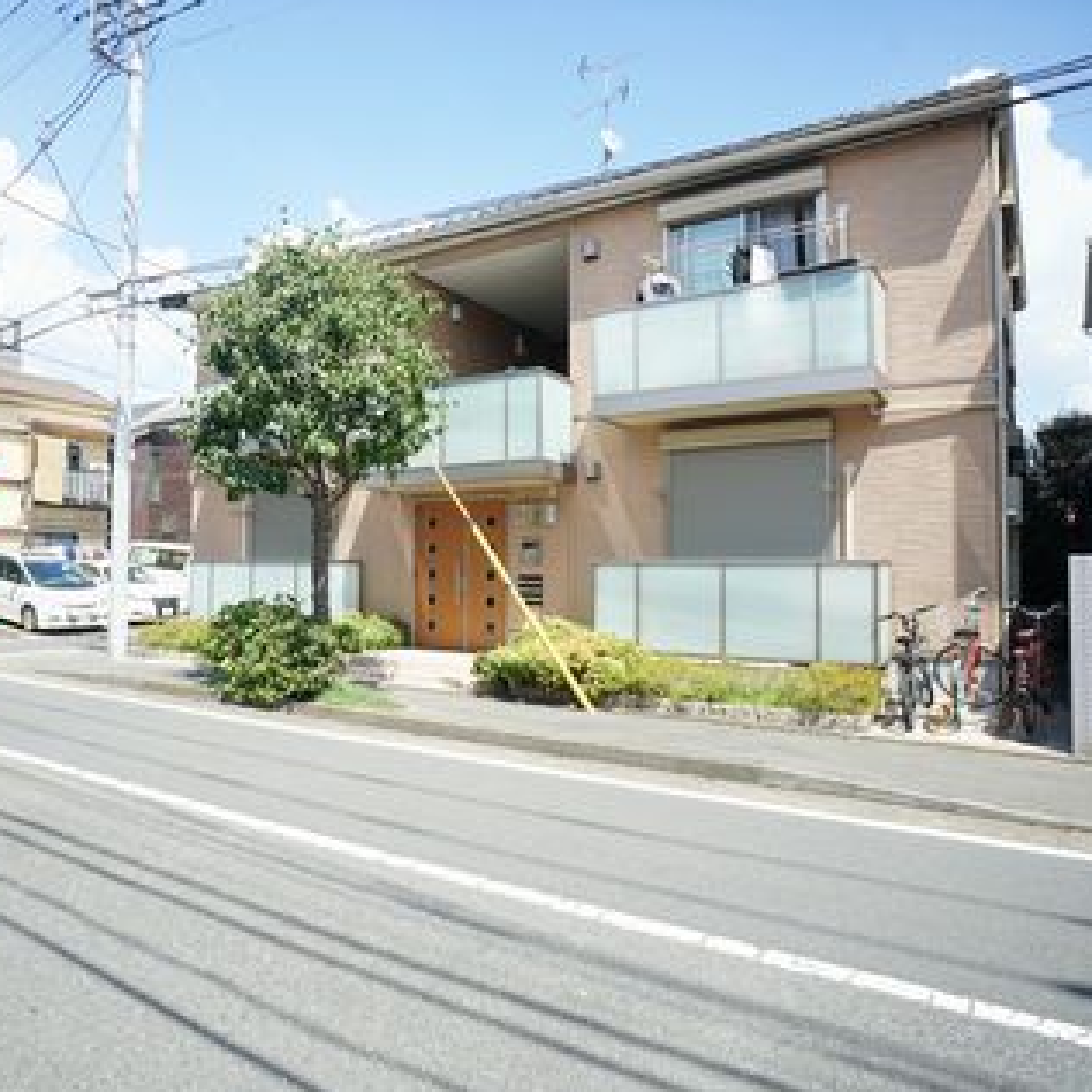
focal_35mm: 31
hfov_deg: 52.3
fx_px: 1106
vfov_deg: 52.5
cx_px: 449
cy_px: 549
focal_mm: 16
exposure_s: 1/100
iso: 100
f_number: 7.1
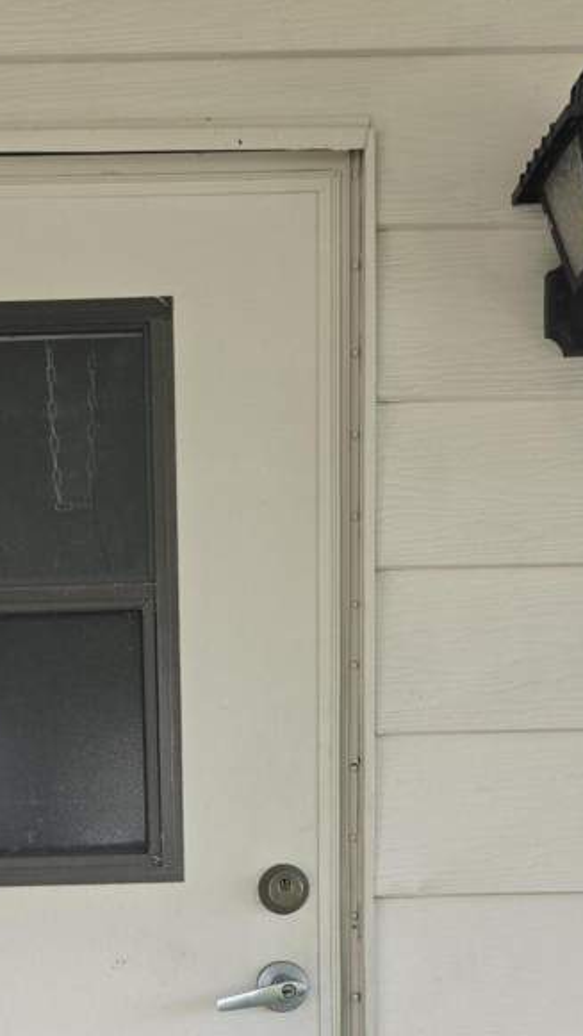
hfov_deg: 25.5
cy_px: 947
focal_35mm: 46
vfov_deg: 40.9
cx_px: 114
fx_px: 1264
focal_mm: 6.3
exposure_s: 1/120
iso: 16
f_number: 1.7
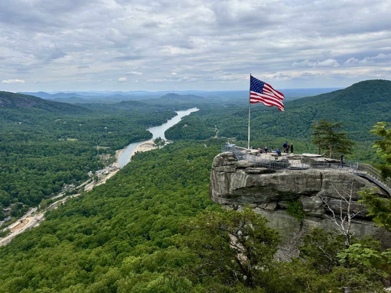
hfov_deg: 71.6
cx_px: 196
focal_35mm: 24
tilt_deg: -12.5
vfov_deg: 56.8
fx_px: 271
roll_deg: +0.6
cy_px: 146
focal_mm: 6.86
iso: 80
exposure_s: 1/9709
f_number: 1.78
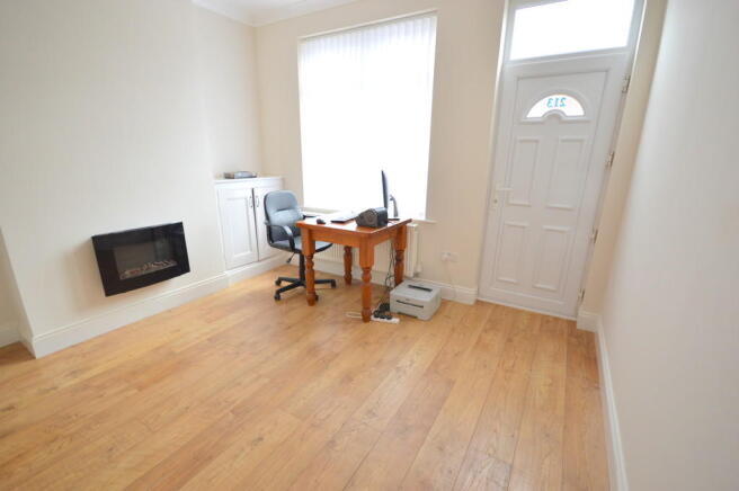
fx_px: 308
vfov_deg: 77.2
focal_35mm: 15
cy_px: 246
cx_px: 370
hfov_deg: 100.4
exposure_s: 1/60
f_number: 4
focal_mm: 10
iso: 400
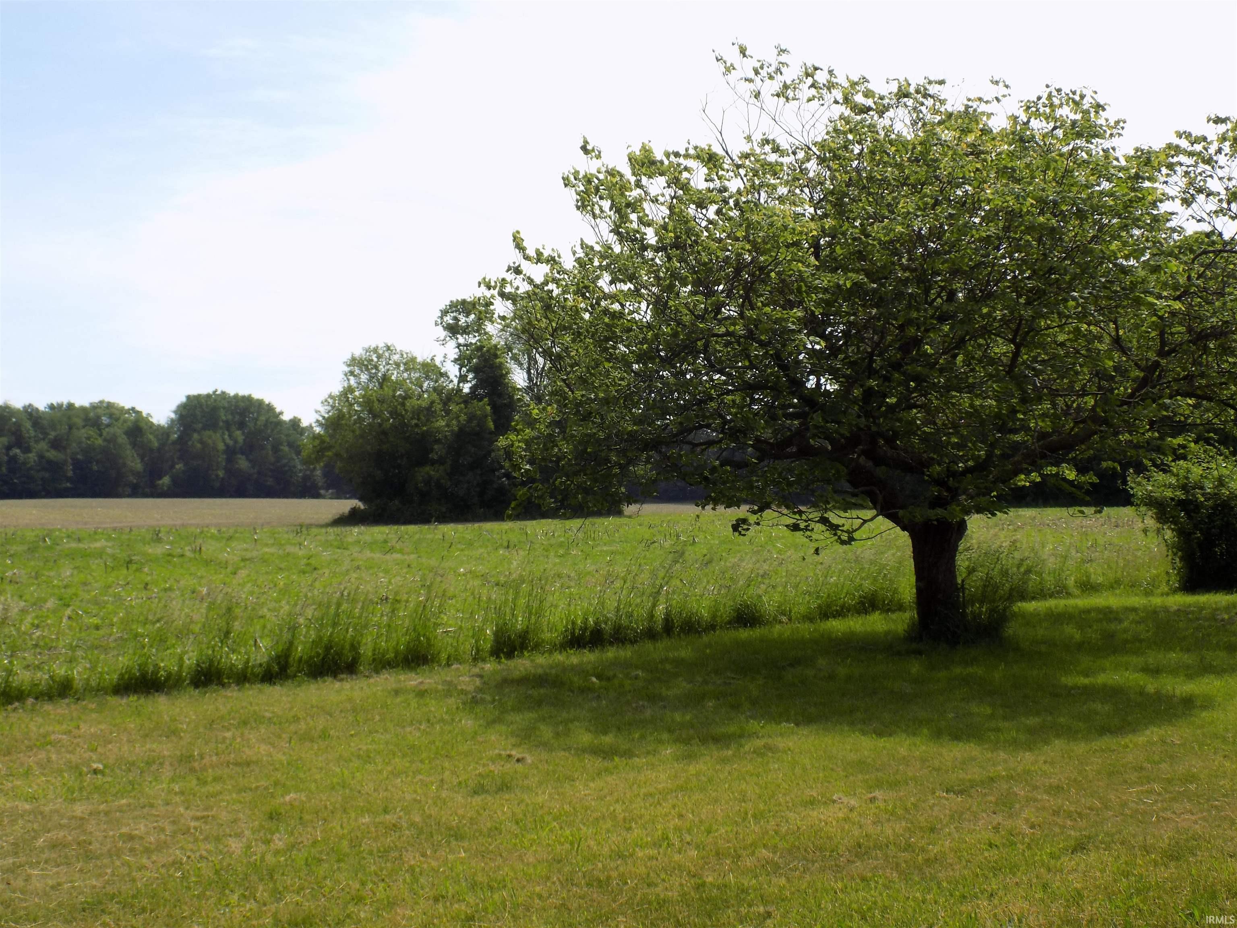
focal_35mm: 46
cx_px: 618
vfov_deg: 31.5
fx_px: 1644
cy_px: 464
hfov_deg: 41.2
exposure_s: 1/640
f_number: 3.7
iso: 80
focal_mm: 8.1
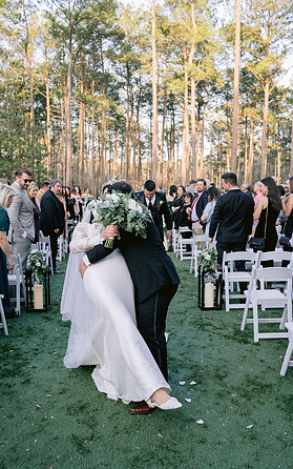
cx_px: 141
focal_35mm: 36
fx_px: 460
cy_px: 236
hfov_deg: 35.4
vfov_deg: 54.0
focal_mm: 35
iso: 400
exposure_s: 1/200
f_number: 5
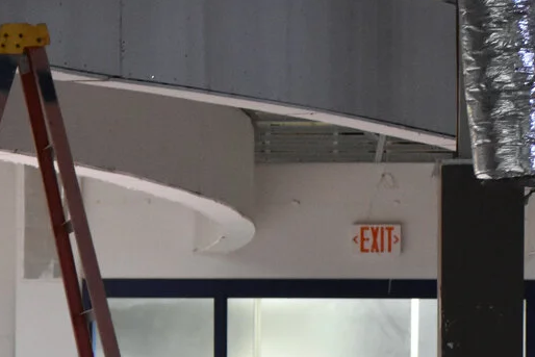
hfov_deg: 8.0
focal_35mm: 257
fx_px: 3814
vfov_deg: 5.3
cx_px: 104
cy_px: 537
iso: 2500
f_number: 4
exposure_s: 1/60
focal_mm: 55
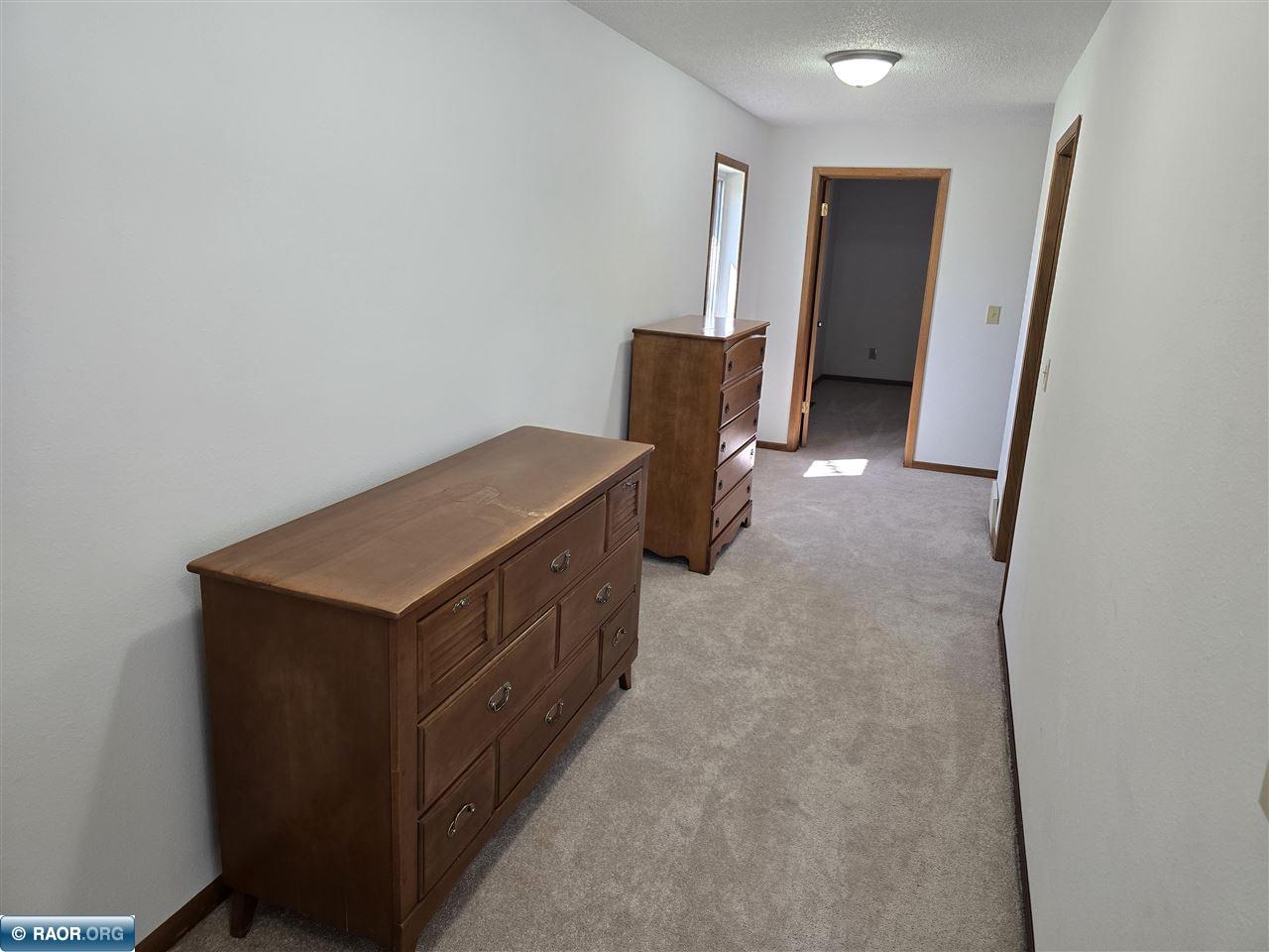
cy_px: 476
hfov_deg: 73.9
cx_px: 634
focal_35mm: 23
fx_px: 843
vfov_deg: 58.9
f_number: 1.7
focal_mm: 6.3
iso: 200
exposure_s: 1/120
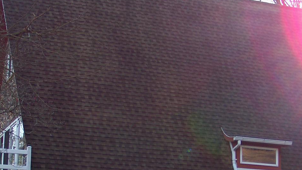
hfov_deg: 24.5
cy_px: 174
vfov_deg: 13.7
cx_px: 151
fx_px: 697
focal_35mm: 87
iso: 64
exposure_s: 1/125
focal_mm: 6.75
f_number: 2.8
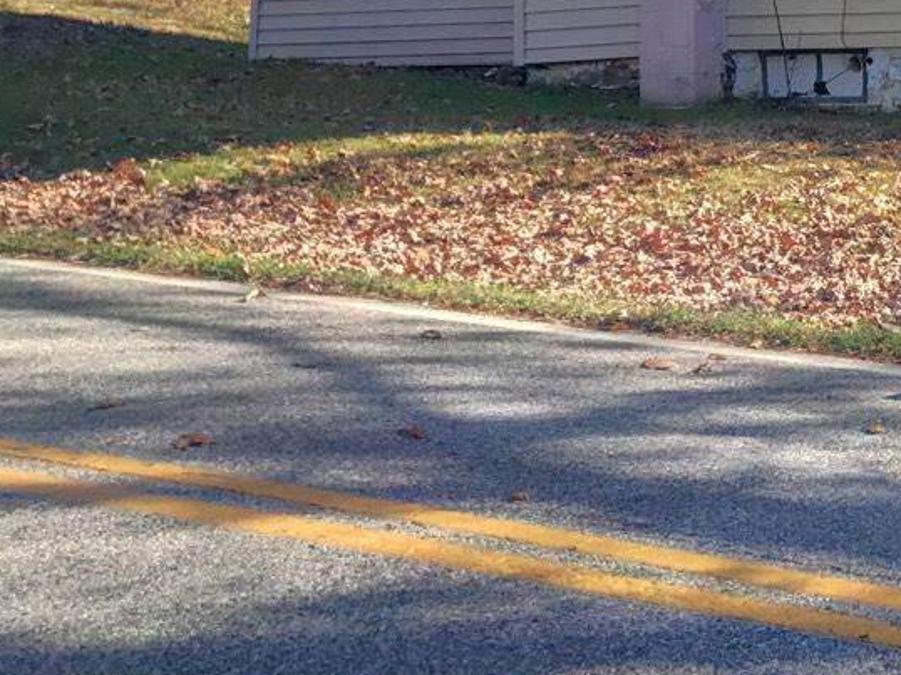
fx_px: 2081
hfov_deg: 22.4
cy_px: -131
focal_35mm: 80
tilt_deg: +7.2
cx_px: 1100
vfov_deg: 17.6
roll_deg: +0.4
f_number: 1.8
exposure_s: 1/1368
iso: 20
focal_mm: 3.99
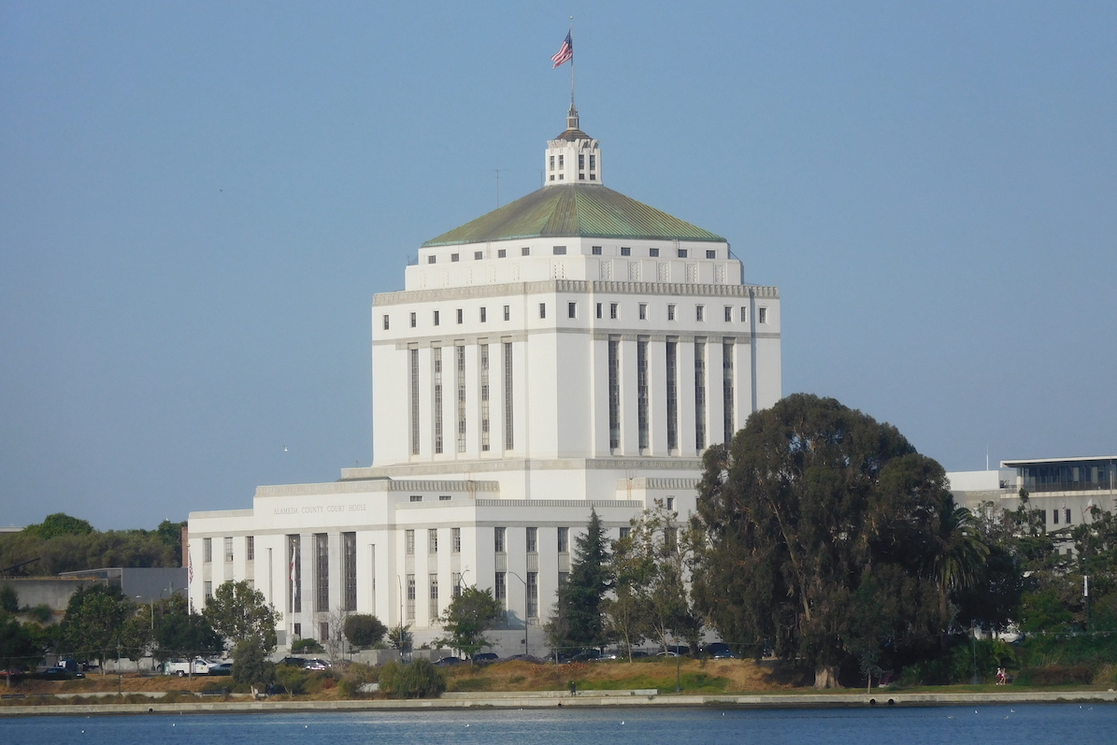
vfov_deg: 5.8
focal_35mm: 235
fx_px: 7292
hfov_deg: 8.8
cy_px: 360
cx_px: 560
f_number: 5.5
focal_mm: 40.1
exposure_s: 1/1000
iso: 125
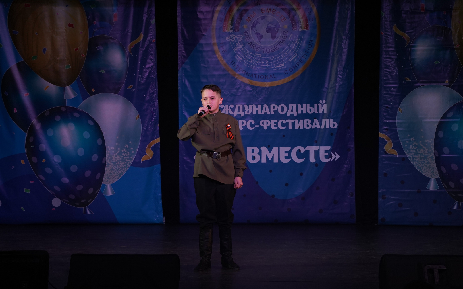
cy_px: 150
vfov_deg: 11.9
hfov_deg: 18.9
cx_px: 231
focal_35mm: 110
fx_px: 1388
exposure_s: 1/250
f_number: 5.6
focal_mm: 107
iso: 1600
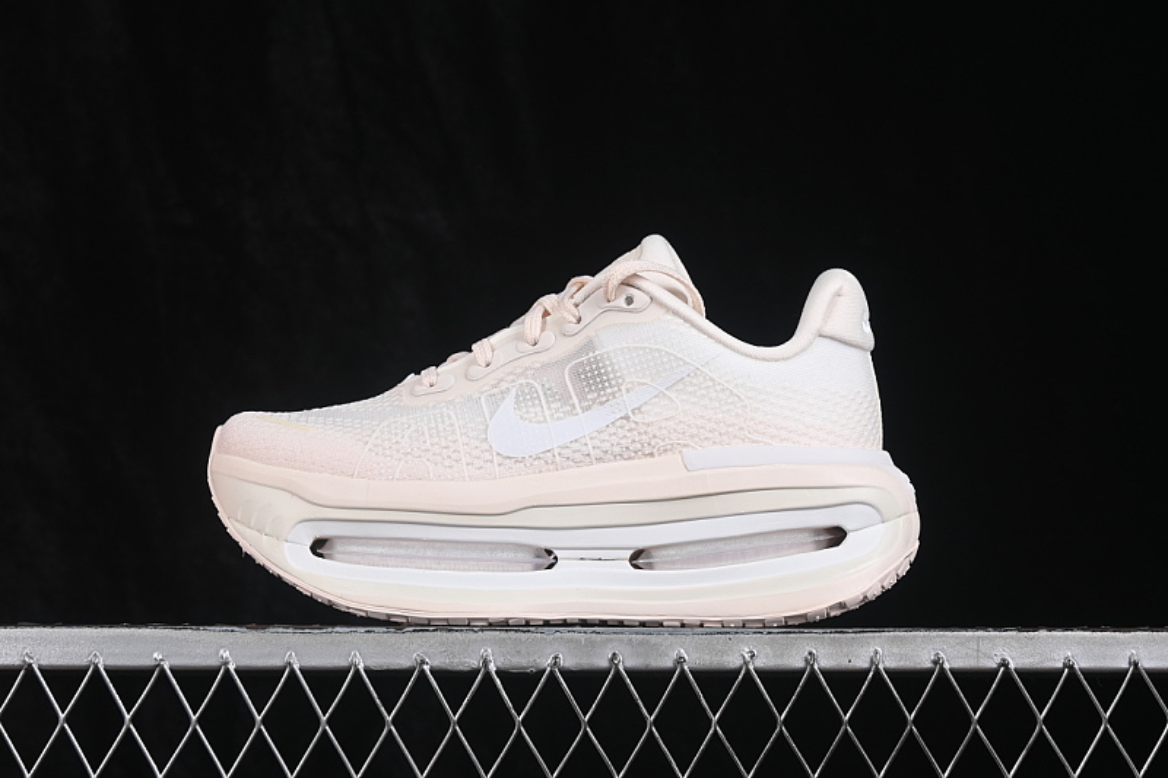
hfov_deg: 27.0
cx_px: 584
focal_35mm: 75
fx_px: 2433
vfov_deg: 18.2
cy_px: 389
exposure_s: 1/80
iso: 160
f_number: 8
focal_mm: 50
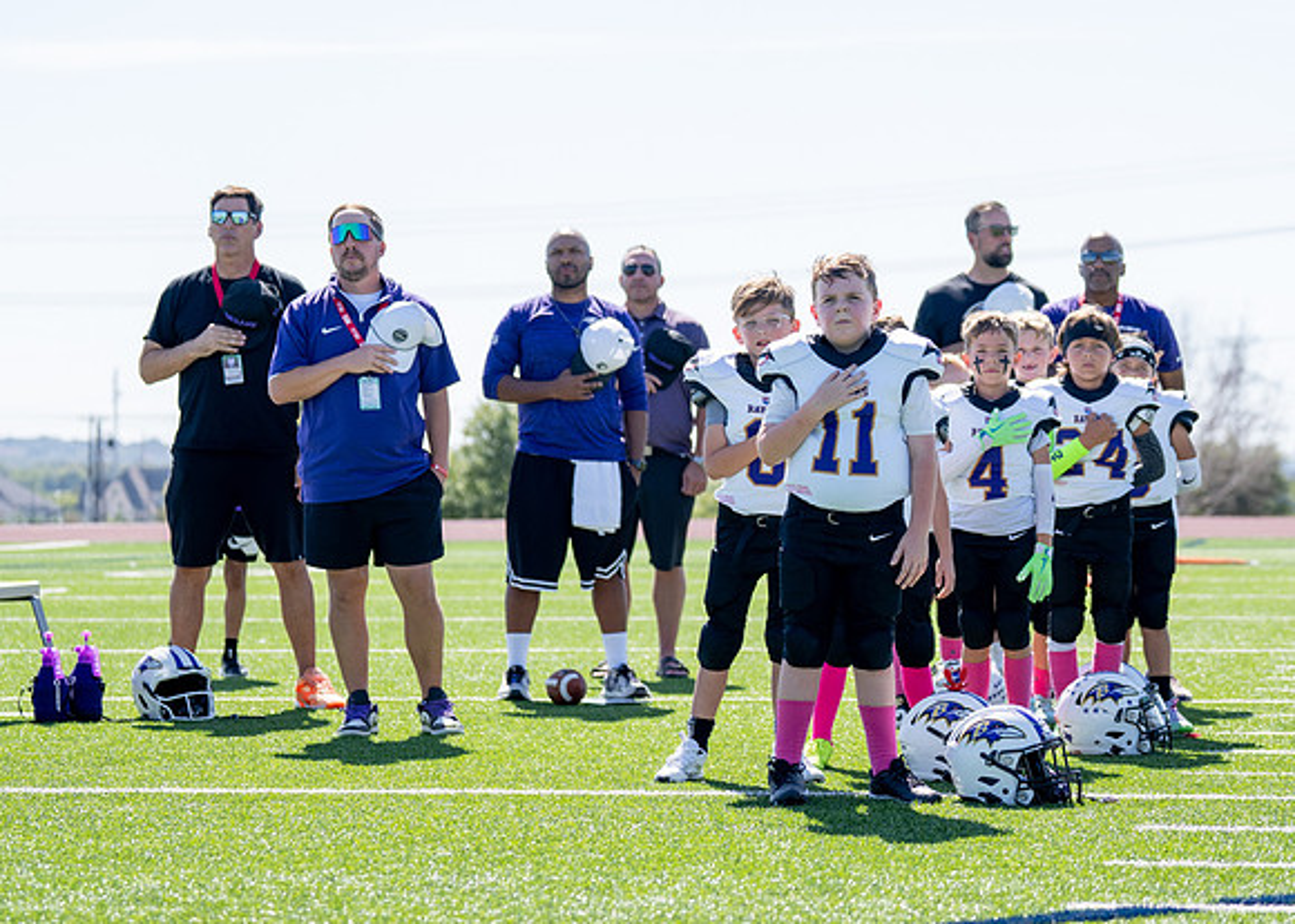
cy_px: 393
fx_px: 4115
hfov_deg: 17.9
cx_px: 786
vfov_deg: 12.8
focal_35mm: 112
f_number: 2.8
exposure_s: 1/1600
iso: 125
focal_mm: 70
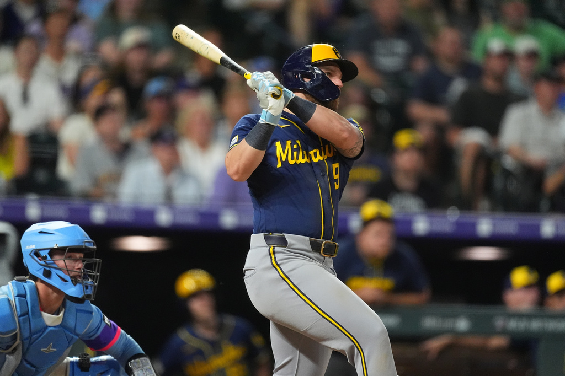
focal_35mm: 600
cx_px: 282
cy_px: 188
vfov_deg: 2.3
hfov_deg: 3.4
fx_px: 9413
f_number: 4
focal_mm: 600
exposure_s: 1/2000
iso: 6400
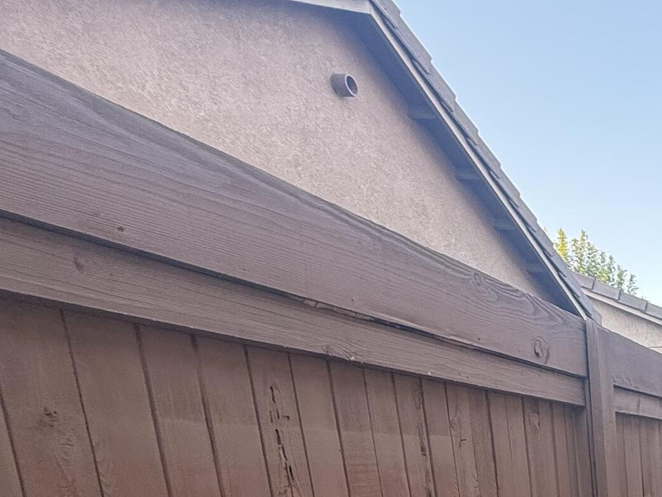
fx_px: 765
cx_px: 938
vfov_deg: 30.6
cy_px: 593
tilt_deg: -9.4
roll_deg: +1.0
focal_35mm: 40
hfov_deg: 31.0
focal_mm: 2.22
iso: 64
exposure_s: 1/132
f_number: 2.2
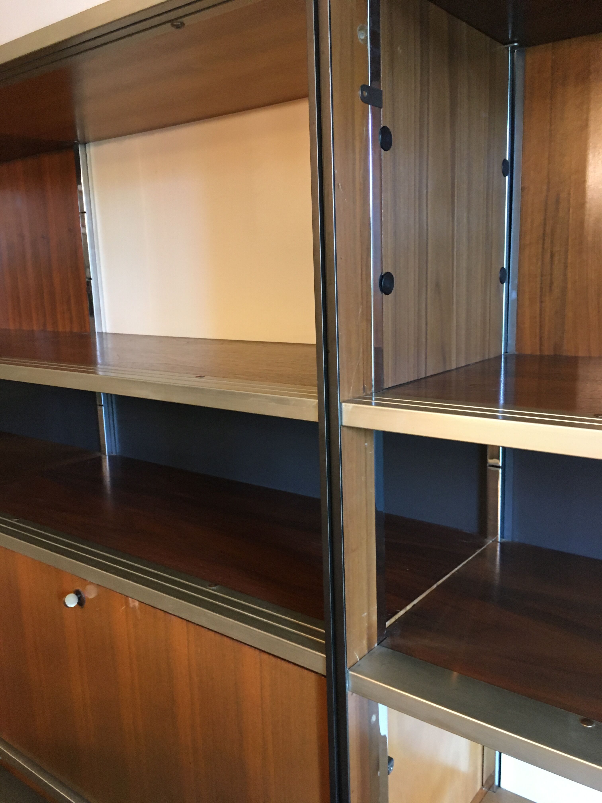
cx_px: 301
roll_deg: +0.6
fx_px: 672
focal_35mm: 29
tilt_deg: -12.5
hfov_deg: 48.2
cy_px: 402
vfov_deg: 61.7
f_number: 2.2
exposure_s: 1/33
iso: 160
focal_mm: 4.15
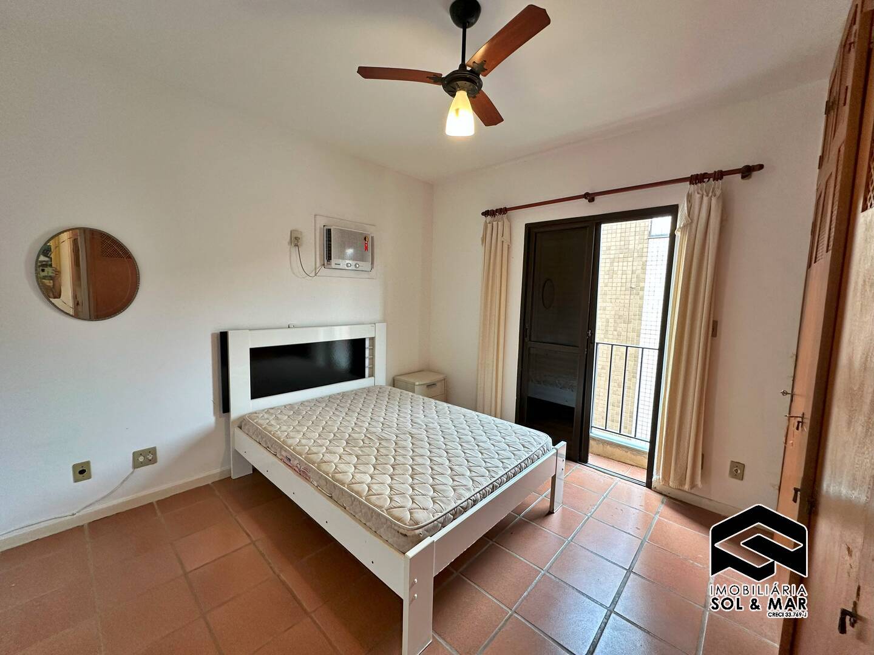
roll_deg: -1.8
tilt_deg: -5.3
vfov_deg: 85.7
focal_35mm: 14
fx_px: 353
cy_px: 328
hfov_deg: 102.1
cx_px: 437
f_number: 2.2
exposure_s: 1/120
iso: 200
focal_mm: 2.22
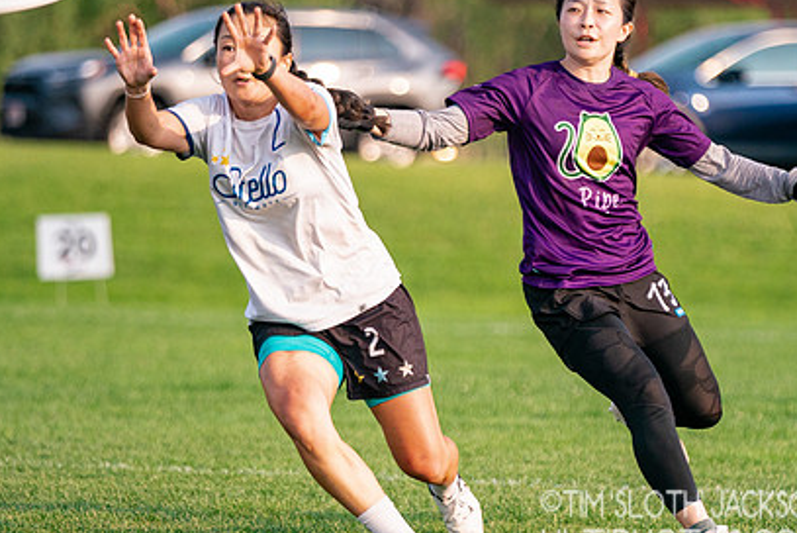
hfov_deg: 6.0
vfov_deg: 4.0
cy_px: 274
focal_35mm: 345
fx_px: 7643
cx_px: 485
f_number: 2.8
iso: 640
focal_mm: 184
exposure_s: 1/6400
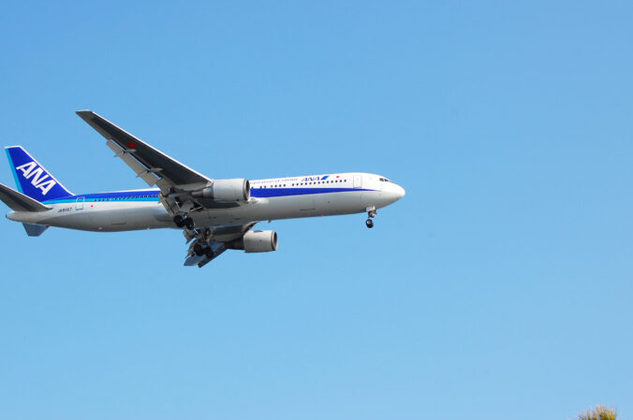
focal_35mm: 81
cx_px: 303
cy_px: 205
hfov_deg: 25.1
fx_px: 1423
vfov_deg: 16.8
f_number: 10
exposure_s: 1/400
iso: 200
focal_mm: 48
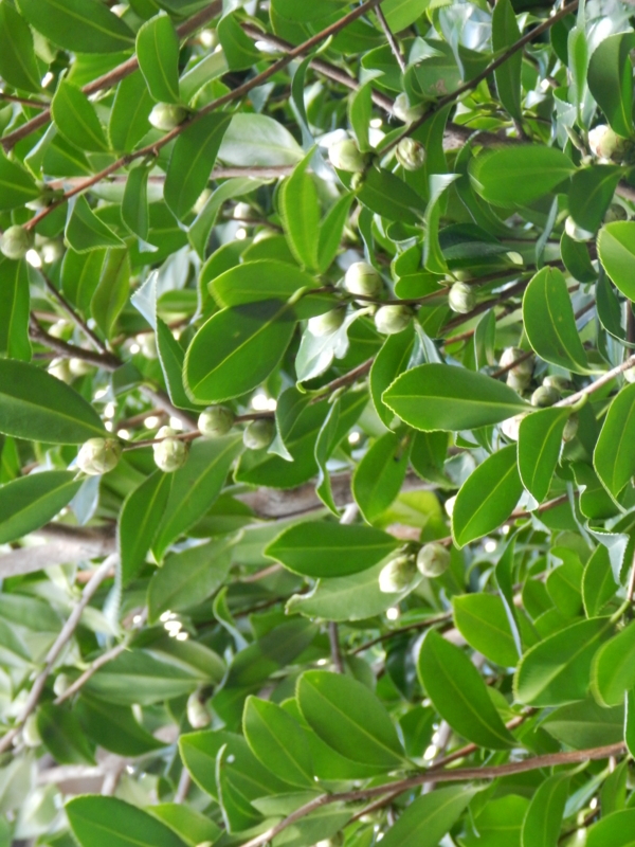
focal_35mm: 215
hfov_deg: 6.9
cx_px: 318
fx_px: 5259
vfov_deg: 9.2
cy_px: 424
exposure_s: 1/60
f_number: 5.6
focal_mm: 38.2
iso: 400
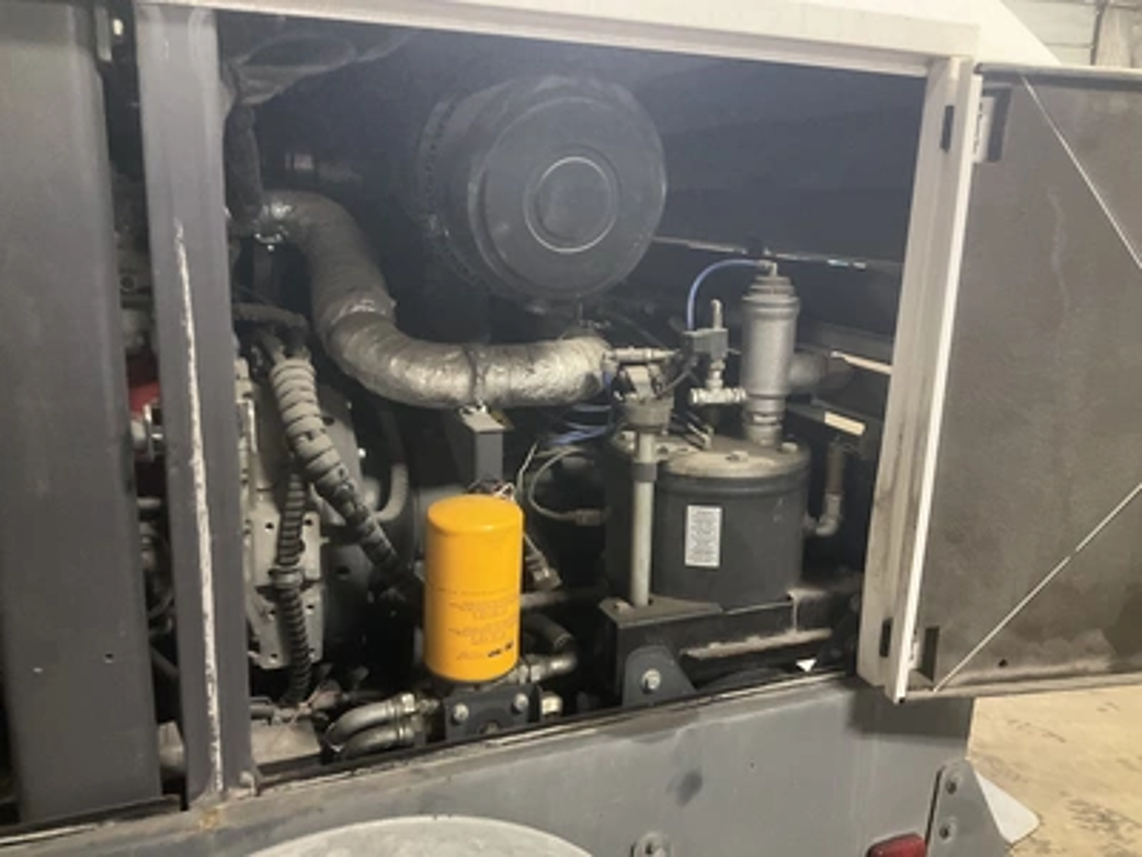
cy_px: 428
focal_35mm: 29
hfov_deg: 61.7
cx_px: 571
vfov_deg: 48.2
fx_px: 957
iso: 320
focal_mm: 3
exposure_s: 1/30
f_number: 1.8
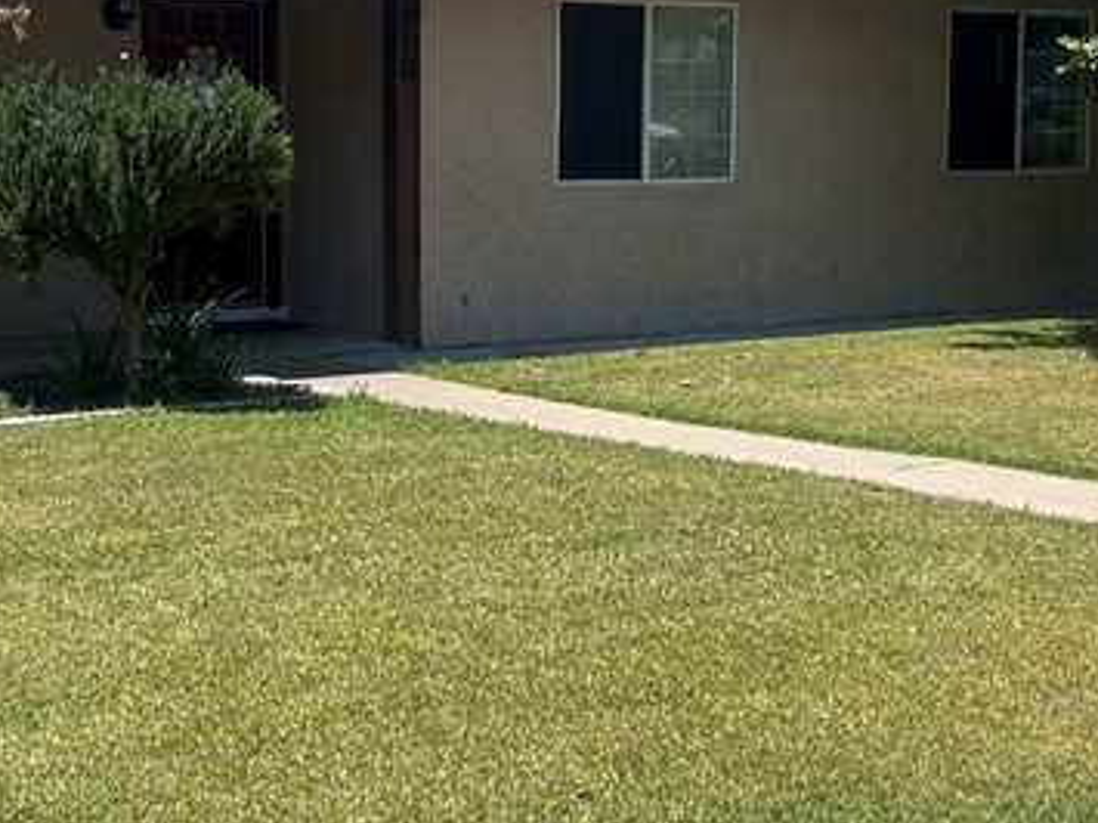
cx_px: 393
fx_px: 2378
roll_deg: +0.6
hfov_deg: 25.9
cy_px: 282
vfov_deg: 19.6
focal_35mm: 75
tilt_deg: -4.7
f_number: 1.6
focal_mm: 5.1
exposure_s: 1/3623
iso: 50
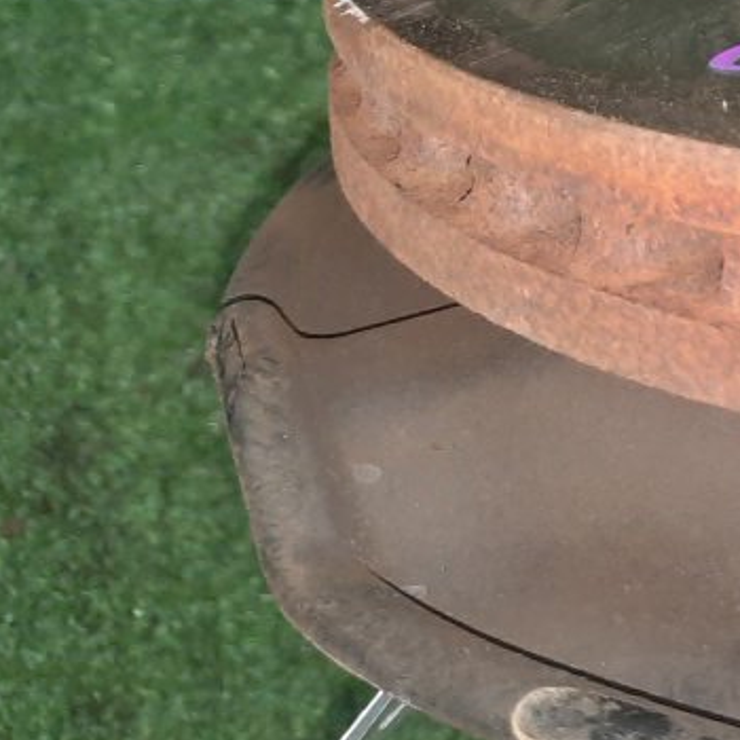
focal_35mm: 91
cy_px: -345
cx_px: 1467
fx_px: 2201
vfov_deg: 17.3
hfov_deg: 15.4
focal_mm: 4.6
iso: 453
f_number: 2
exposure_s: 1/25
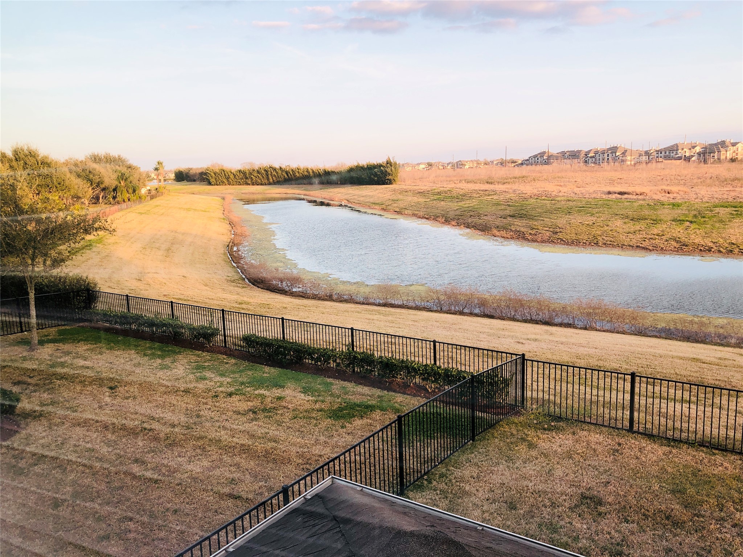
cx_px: 372
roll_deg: +2.7
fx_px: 601
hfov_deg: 63.4
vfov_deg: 49.7
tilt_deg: -10.4
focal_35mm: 28
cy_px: 278
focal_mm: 4
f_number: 1.8
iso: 20
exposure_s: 1/271
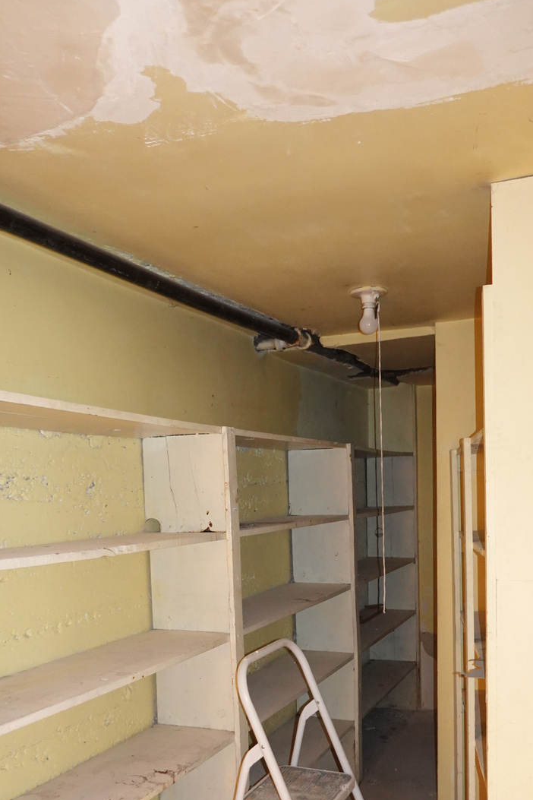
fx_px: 777
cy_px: 579
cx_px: 266
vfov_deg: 52.5
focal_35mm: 35
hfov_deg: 37.9
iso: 1000
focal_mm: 9
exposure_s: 1/4
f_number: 2.8
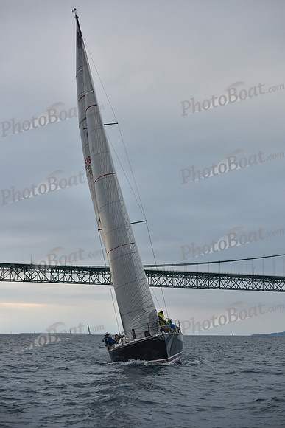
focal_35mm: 70
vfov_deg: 28.8
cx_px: 142
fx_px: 831
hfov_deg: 19.5
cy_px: 214
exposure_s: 1/640
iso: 640
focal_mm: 70
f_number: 5
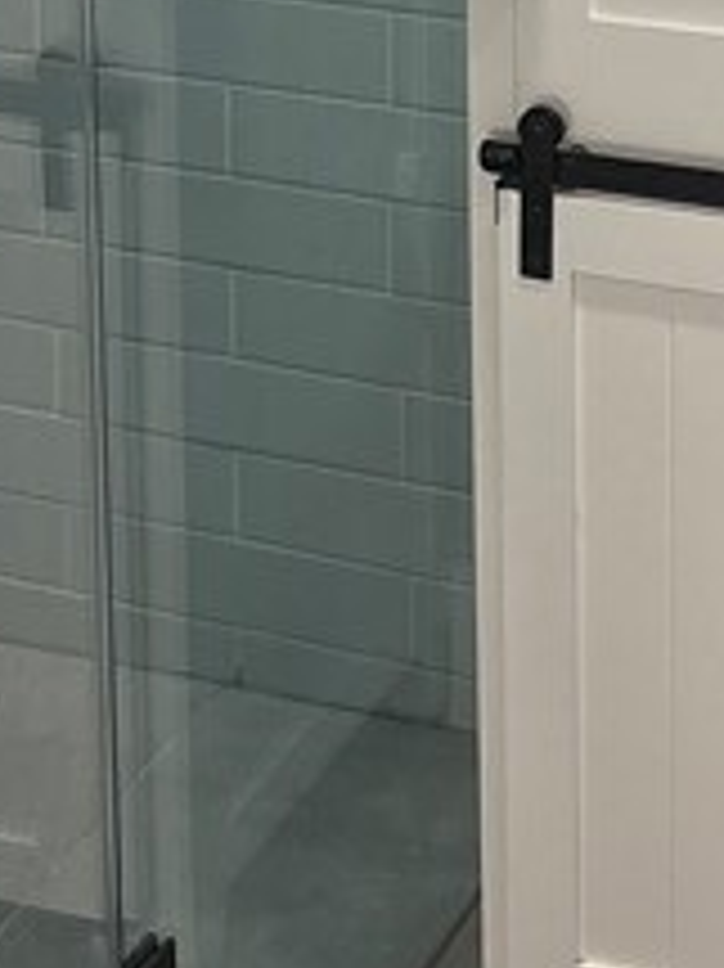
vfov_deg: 15.3
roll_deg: +0.8
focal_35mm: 124
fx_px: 3461
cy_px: -243
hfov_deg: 11.9
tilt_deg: -13.4
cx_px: 220
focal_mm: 5.96
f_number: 1.6
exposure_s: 1/120
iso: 160
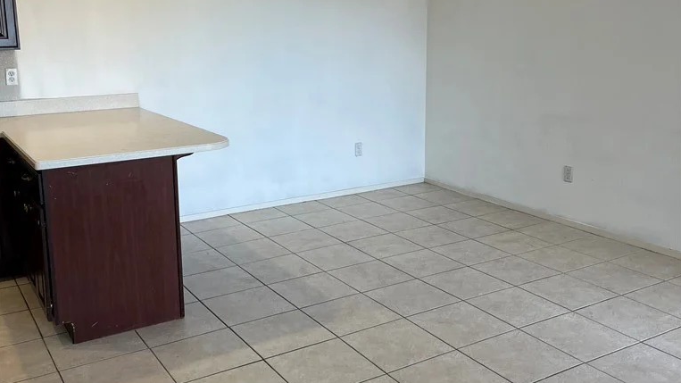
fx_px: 686
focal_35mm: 38
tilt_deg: -11.8
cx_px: 342
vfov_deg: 31.1
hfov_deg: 52.8
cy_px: 150
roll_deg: +0.9
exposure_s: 1/120
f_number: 1.6
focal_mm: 5.1
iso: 50
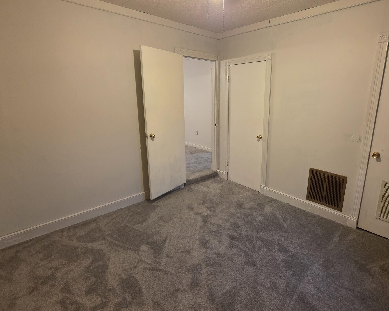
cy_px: 148
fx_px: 207
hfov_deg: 85.9
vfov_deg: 73.8
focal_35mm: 18
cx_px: 221
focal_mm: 2.2
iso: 400
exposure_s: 1/60
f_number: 1.9
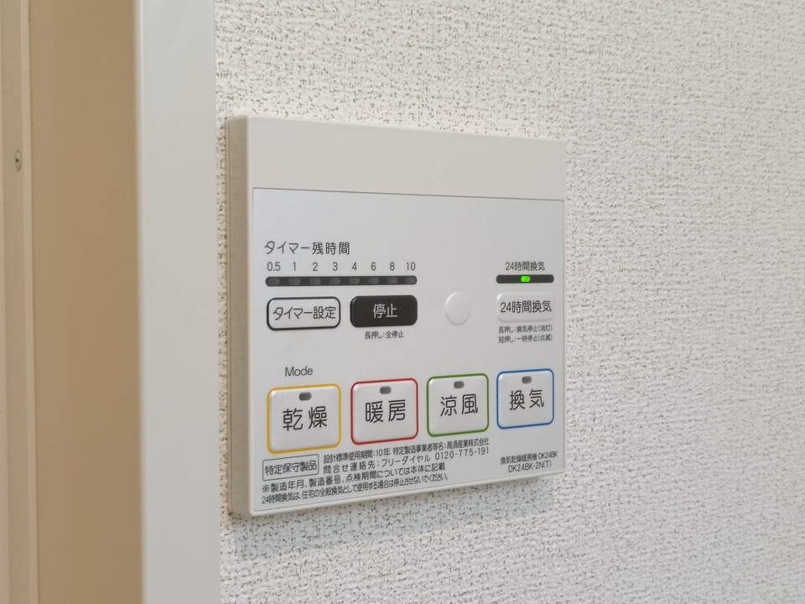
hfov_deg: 38.2
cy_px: 302
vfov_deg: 29.1
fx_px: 1163
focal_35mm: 50
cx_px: 402
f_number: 1.7
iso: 640
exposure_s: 1/60
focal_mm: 4.7
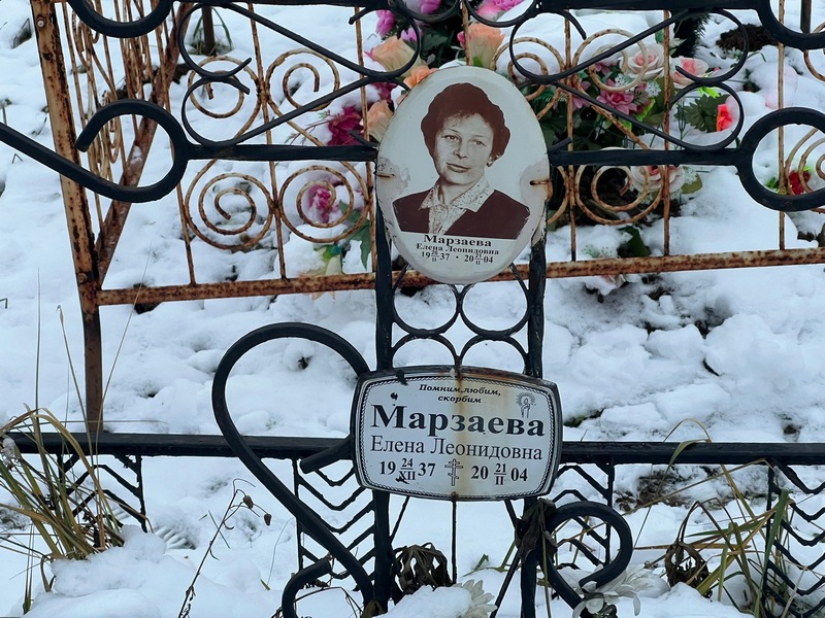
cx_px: 412
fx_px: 1835
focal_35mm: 77
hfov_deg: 25.3
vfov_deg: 19.1
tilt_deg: -24.5
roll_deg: +2.2
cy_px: 309
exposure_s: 1/99
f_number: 2.8
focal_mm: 9
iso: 160
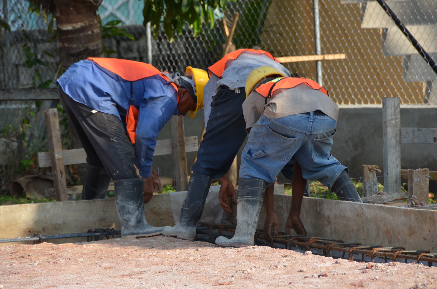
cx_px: 218
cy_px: 144
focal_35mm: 300
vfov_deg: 4.6
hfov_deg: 6.9
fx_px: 3634
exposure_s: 1/200
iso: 100
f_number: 7.1
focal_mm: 200
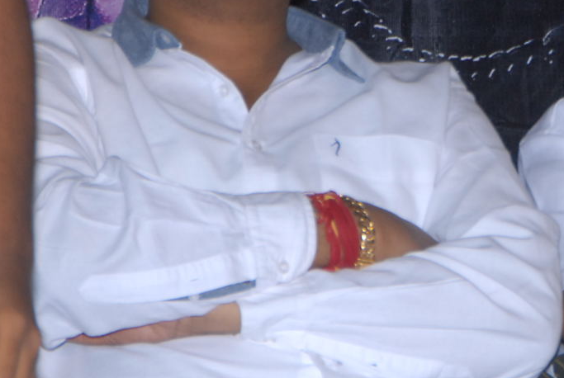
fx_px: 7172
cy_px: 83
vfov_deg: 3.0
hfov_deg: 4.5
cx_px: 573
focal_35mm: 457
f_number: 6.3
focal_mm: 130
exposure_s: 1/125
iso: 500
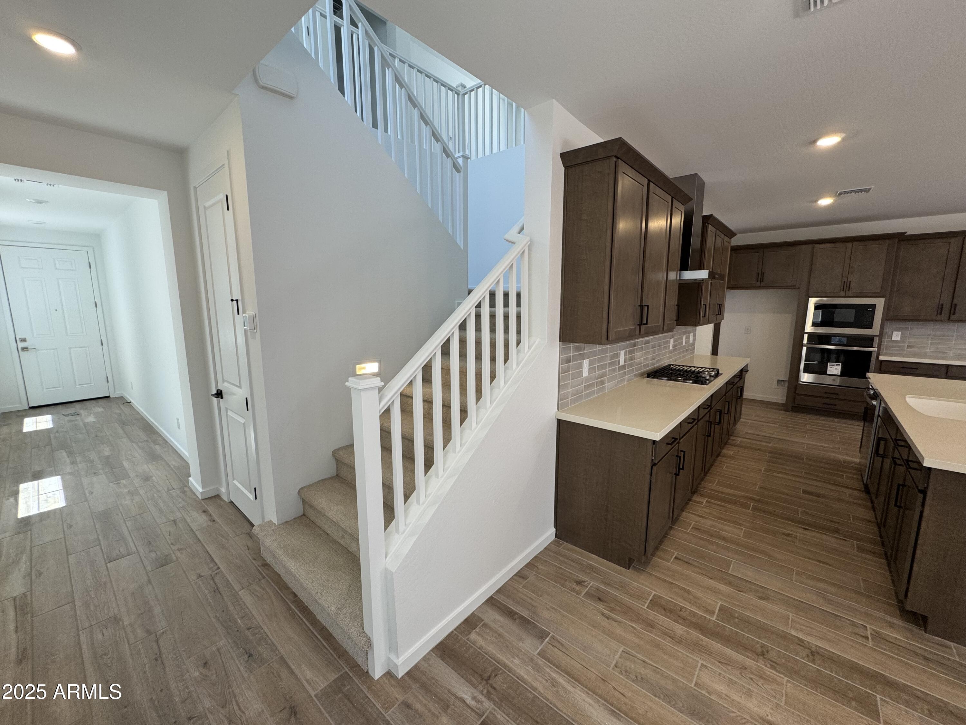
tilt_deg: -9.3
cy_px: 362
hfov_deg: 102.1
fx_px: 391
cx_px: 483
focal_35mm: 14
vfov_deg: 85.7
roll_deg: -0.3
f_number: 2.2
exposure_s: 1/120
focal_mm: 2.22
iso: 100
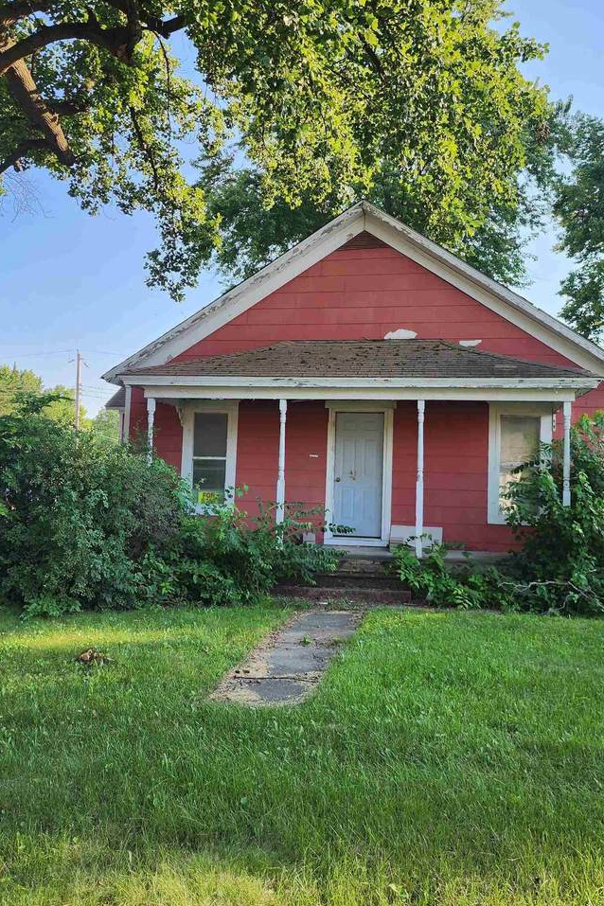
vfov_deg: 58.7
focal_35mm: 32
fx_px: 805
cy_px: 453
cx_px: 309
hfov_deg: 41.1
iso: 12
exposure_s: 1/247
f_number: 1.8
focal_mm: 6.4
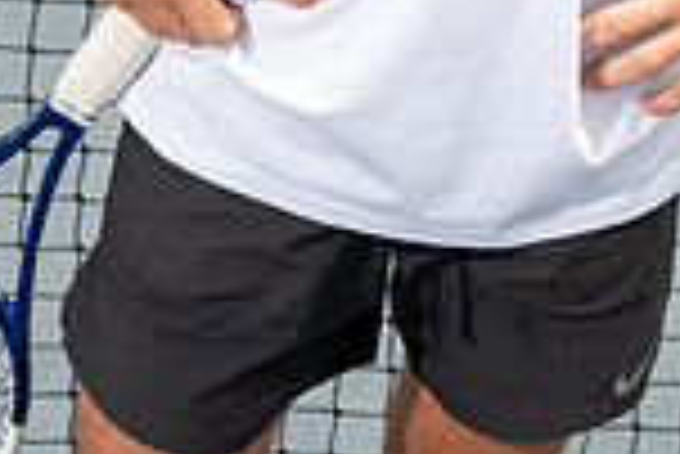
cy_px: -485
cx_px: 504
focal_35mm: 104
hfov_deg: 19.5
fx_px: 1966
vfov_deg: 11.7
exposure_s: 1/250
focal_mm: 35
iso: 100
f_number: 8
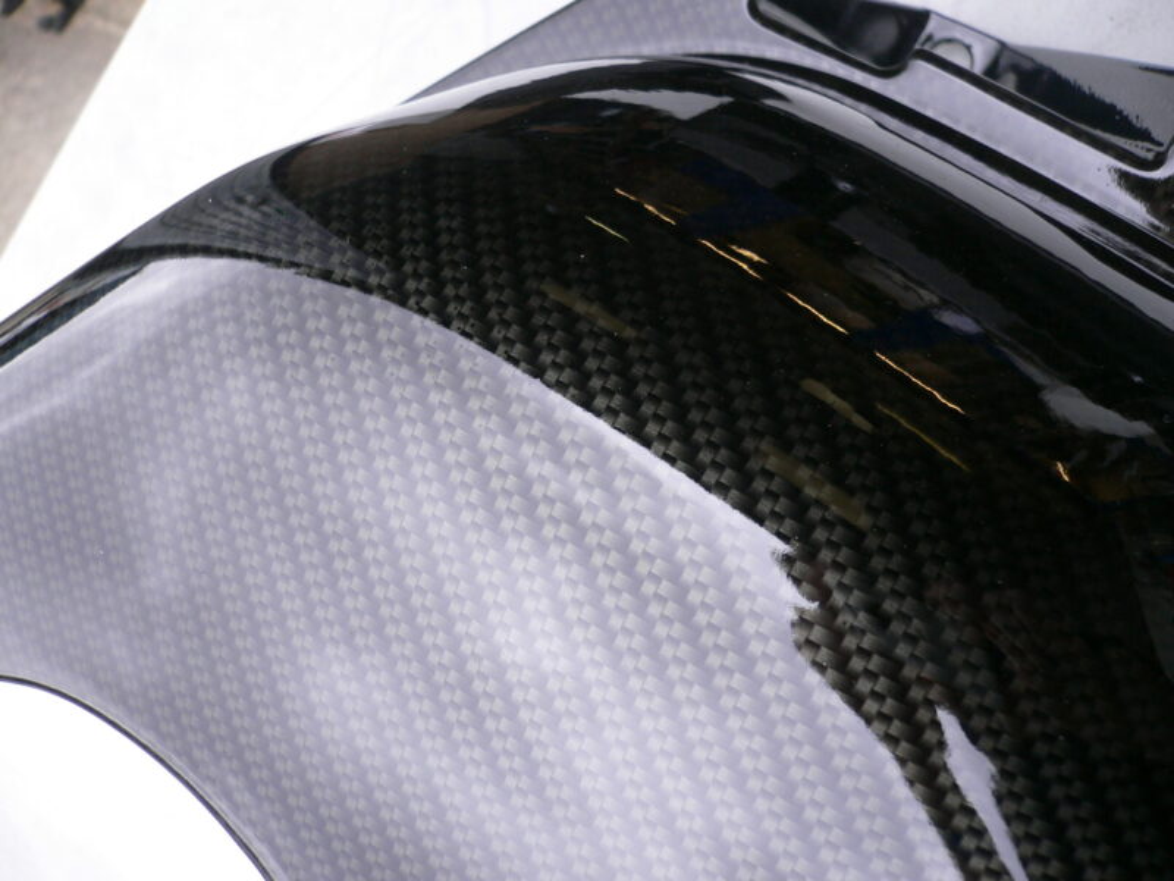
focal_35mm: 35
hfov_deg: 52.6
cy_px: 440
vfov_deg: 40.7
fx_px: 1187
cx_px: 587
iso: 100
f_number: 2.8
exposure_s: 1/80
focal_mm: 5.8
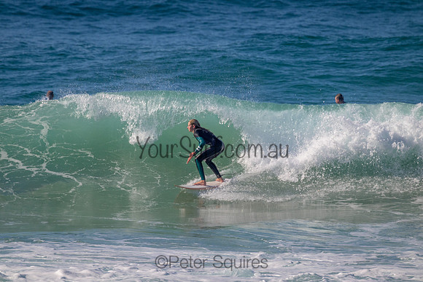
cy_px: 141
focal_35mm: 800
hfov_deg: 2.6
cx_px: 212
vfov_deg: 1.7
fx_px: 9402
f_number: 11
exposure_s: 1/2000
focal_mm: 800
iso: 900
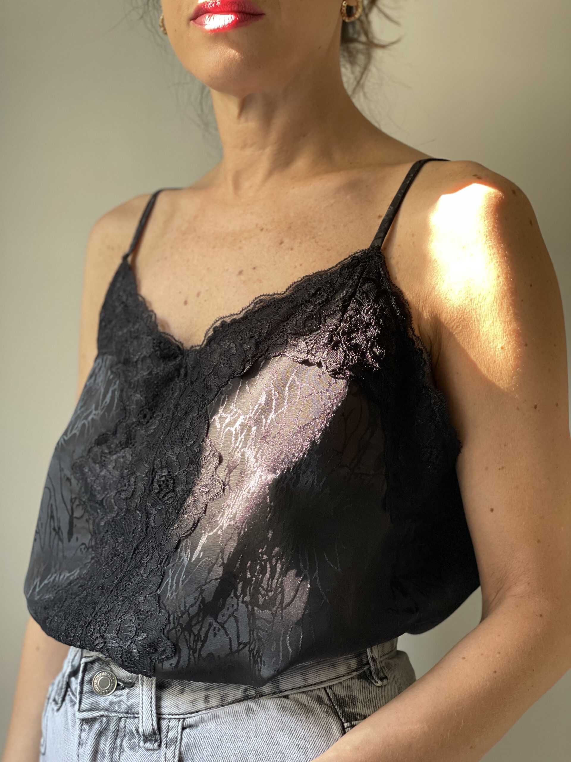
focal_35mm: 52
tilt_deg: +1.0
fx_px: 1144
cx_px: 286
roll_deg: -0.4
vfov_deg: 36.8
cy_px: 381
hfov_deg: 28.0
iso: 160
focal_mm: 6
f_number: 2
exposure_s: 1/122
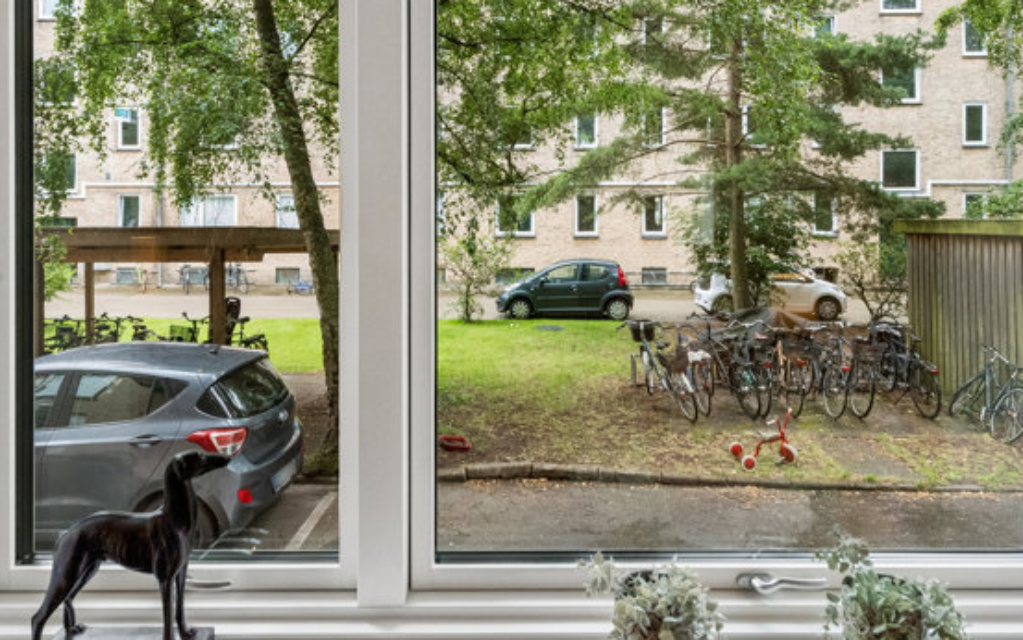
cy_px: 199
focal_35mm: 28
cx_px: 524
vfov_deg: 43.8
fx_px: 781
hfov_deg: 66.4
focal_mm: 19
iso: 2800
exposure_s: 1/125
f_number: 13
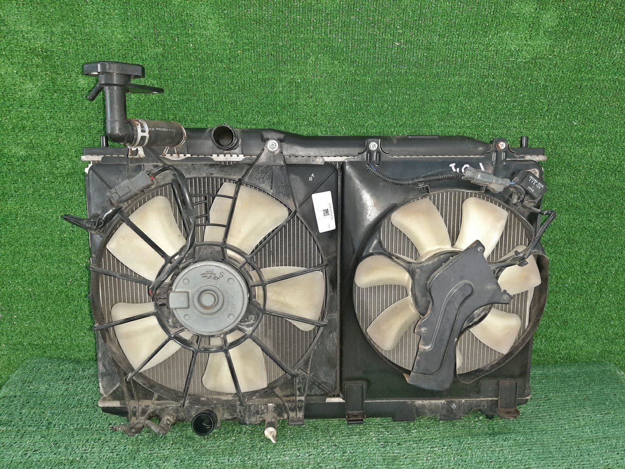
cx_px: 312
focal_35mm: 26
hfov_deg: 67.3
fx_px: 469
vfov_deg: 53.1
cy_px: 234
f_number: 1.7
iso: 218
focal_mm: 3.93
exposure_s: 1/25
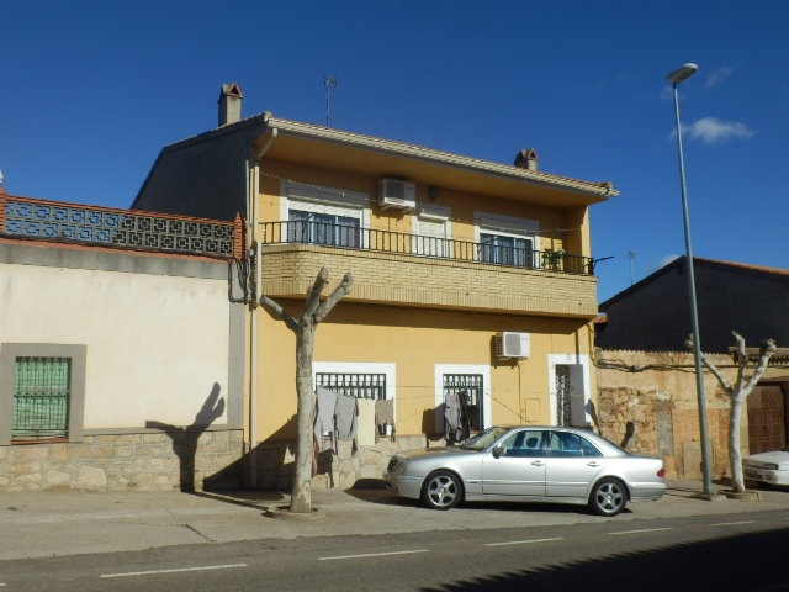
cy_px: 296
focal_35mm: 37
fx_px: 843
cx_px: 394
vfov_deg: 38.7
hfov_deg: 50.1
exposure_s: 1/250
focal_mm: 6.6
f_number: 9.9
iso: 80
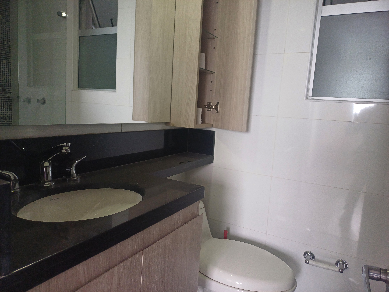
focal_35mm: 25
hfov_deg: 69.4
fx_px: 281
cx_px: 194
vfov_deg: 54.9
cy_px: 146
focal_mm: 4.65
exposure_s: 1/50
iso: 160
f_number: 1.8
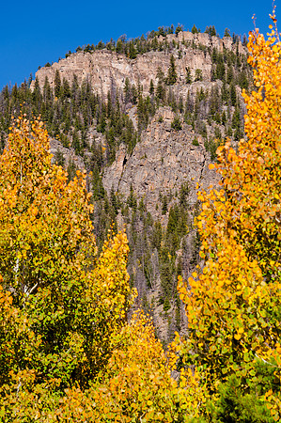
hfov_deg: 13.9
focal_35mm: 98
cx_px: 140
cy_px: 212
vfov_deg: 20.8
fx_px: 1150
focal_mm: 98
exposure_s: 1/640
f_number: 6.3
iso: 200
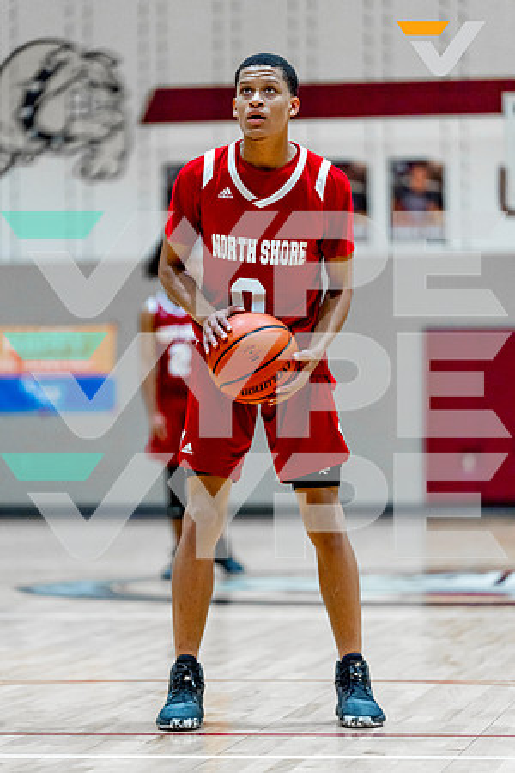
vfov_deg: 14.3
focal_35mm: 144
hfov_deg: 9.5
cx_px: 258
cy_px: 386
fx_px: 3090
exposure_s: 1/1250
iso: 2000
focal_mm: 144
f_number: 2.8
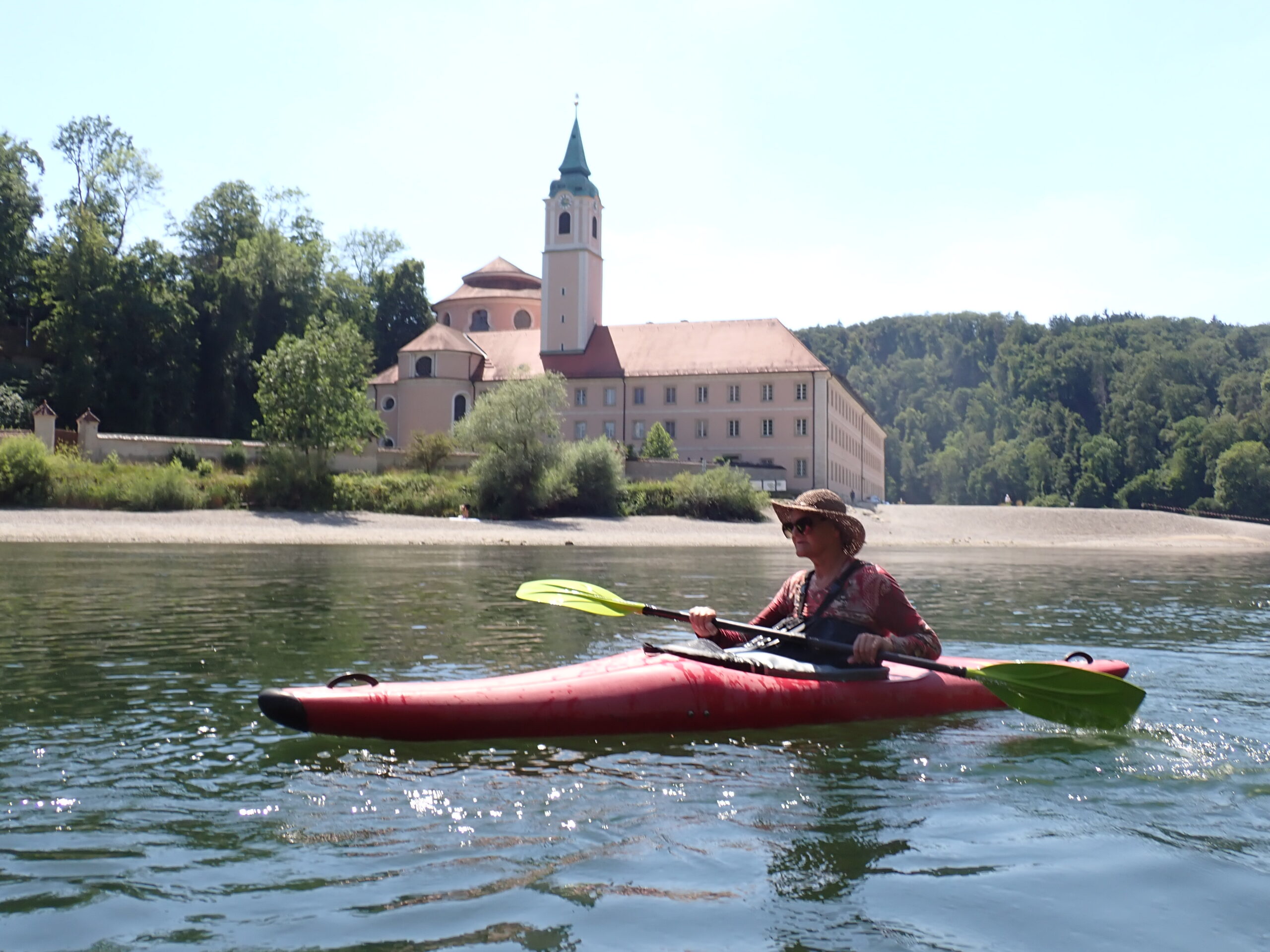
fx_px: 1174
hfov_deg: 56.8
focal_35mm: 32
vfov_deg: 44.2
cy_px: 476
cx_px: 635
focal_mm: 5.79
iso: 100
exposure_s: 1/640
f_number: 3.2
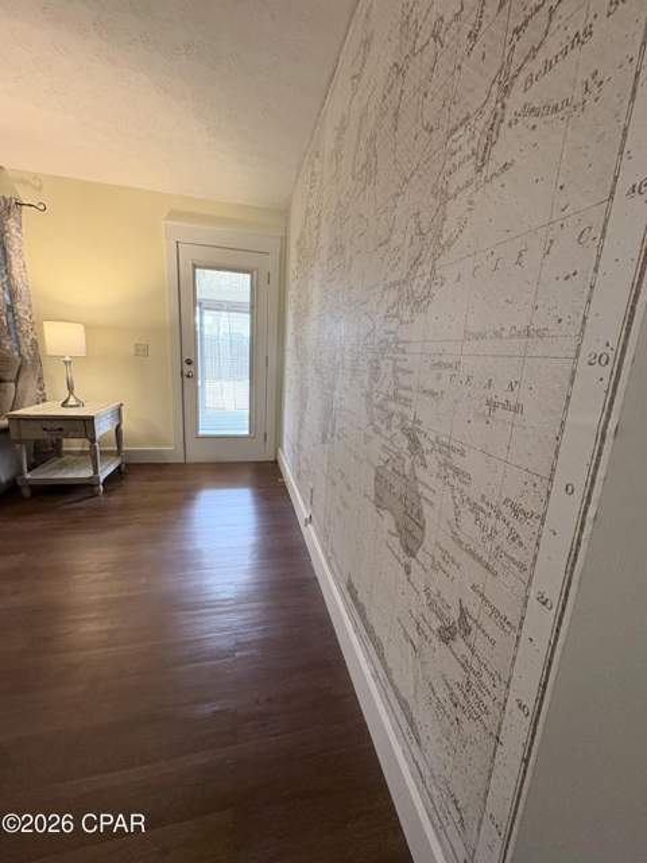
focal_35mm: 14
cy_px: 432
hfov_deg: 85.7
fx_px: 349
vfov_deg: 102.1
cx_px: 324
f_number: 2.2
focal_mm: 2.22
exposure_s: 1/60
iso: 320
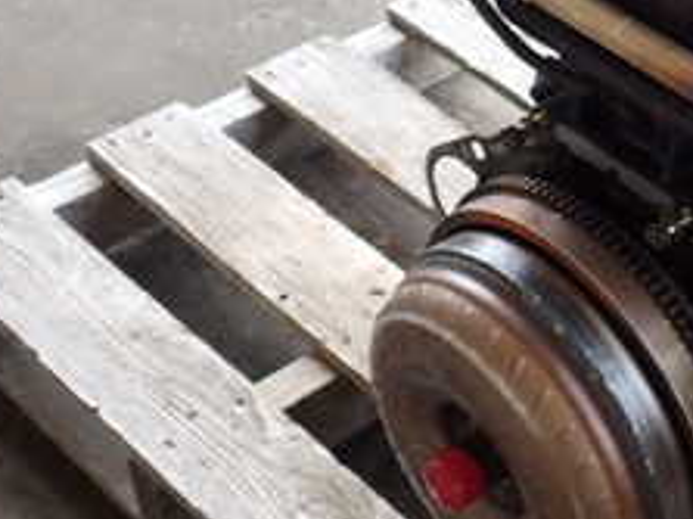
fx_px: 1721
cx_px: 836
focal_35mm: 86
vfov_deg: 17.0
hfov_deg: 21.2
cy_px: 124
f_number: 2.4
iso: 100
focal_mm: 5.79
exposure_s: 1/60
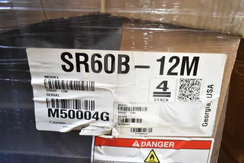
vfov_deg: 48.0
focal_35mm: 27
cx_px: 122
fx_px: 183
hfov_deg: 67.4
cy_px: 82
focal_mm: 18
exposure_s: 1/30
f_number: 3.5
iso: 1100
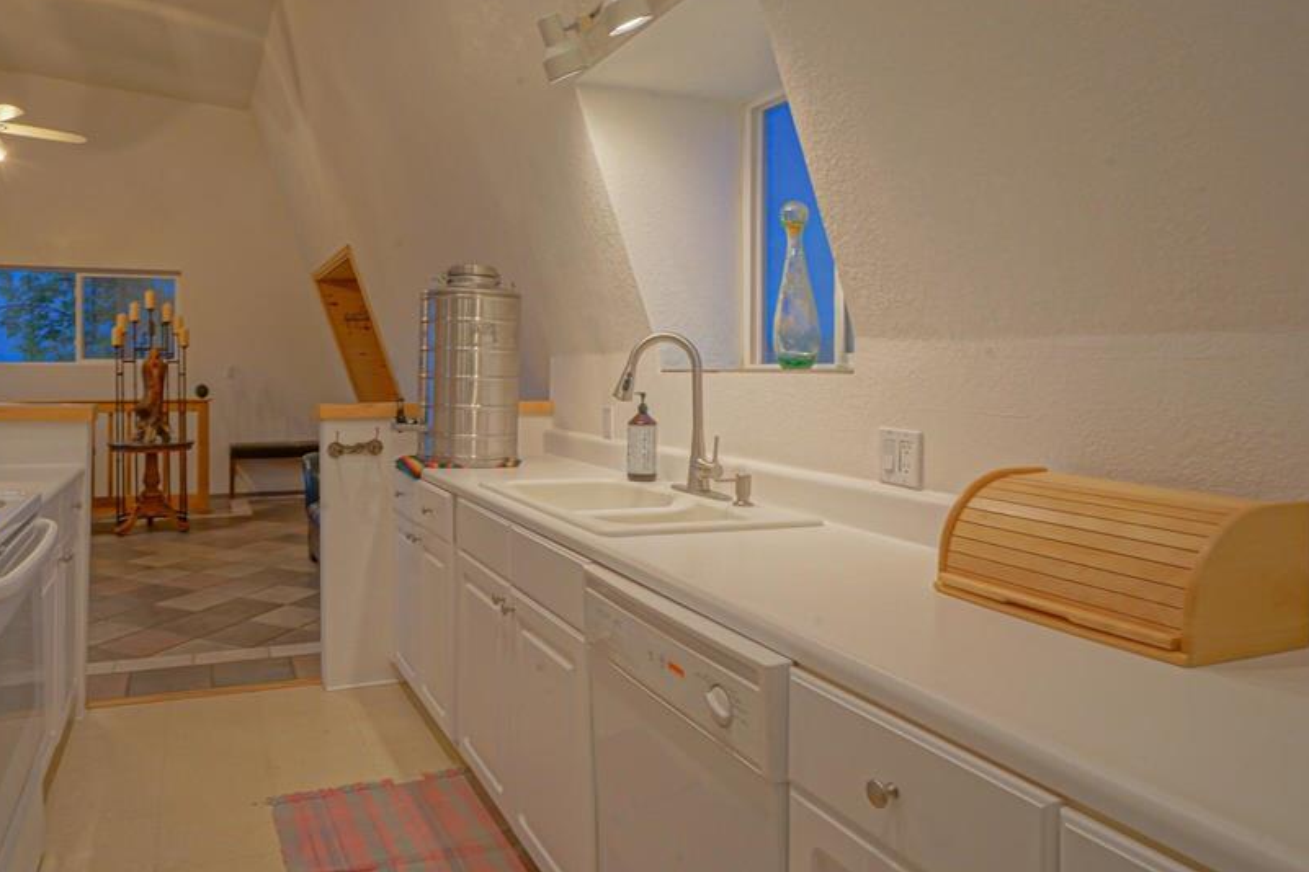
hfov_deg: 75.0
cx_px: 503
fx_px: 836
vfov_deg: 55.0
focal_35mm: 23
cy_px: 385
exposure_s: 1/2
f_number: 16
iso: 400
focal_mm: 18
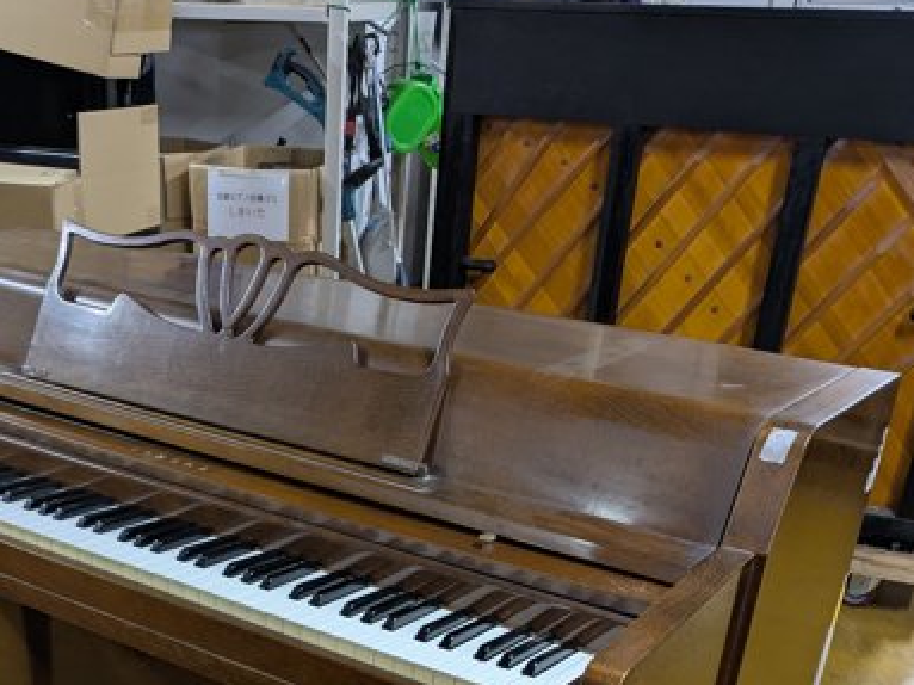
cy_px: 783
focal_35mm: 47
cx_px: 299
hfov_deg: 39.9
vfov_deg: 27.7
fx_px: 1241
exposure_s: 1/40
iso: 224
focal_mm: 5.43
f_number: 1.89
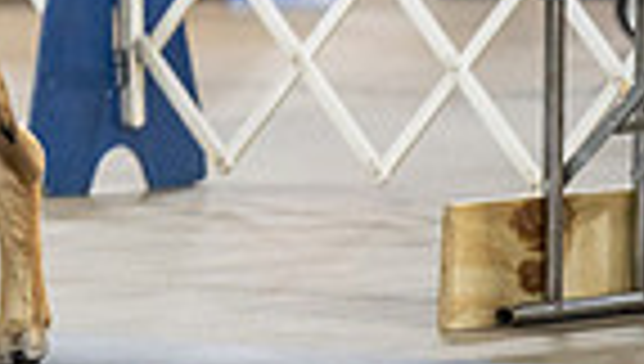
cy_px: -245
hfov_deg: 3.2
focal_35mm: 662
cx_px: -653
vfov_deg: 1.8
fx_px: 11324
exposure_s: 1/160
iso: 2500
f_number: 2.8
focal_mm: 156
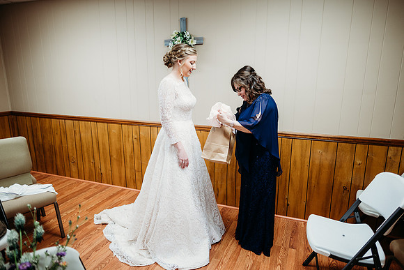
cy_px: 135
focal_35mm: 24
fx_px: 269
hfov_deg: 73.7
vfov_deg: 53.2
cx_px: 202
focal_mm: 24
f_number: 1.8
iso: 400
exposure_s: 1/125
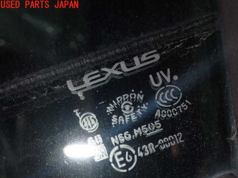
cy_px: 99
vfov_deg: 18.6
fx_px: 543
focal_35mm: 79
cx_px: 131
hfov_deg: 24.7
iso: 250
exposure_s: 1/60
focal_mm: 12.73
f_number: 11
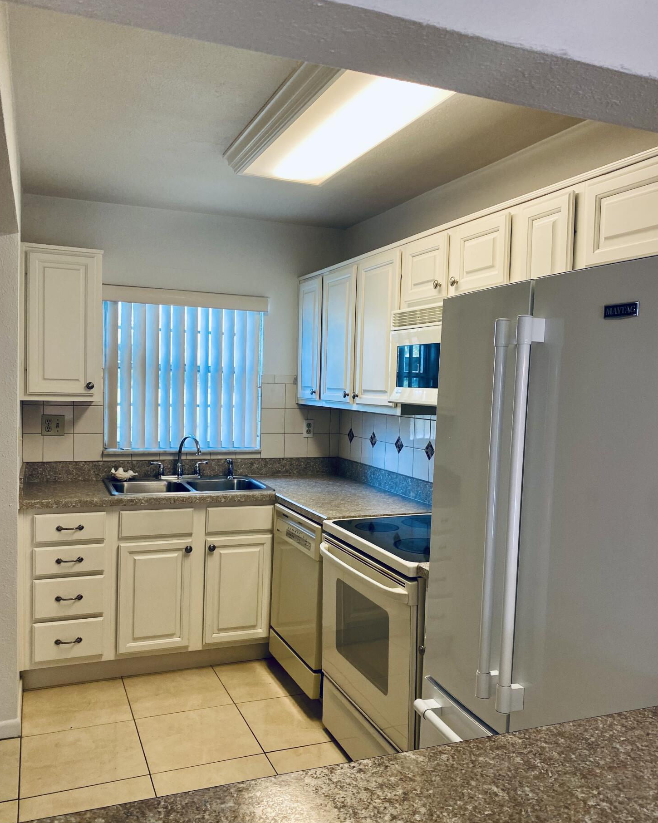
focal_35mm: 28
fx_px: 682
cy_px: 422
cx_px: 321
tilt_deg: -4.8
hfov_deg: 51.5
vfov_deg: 62.2
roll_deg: -2.9
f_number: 1.8
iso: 100
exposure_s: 1/120
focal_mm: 4.25
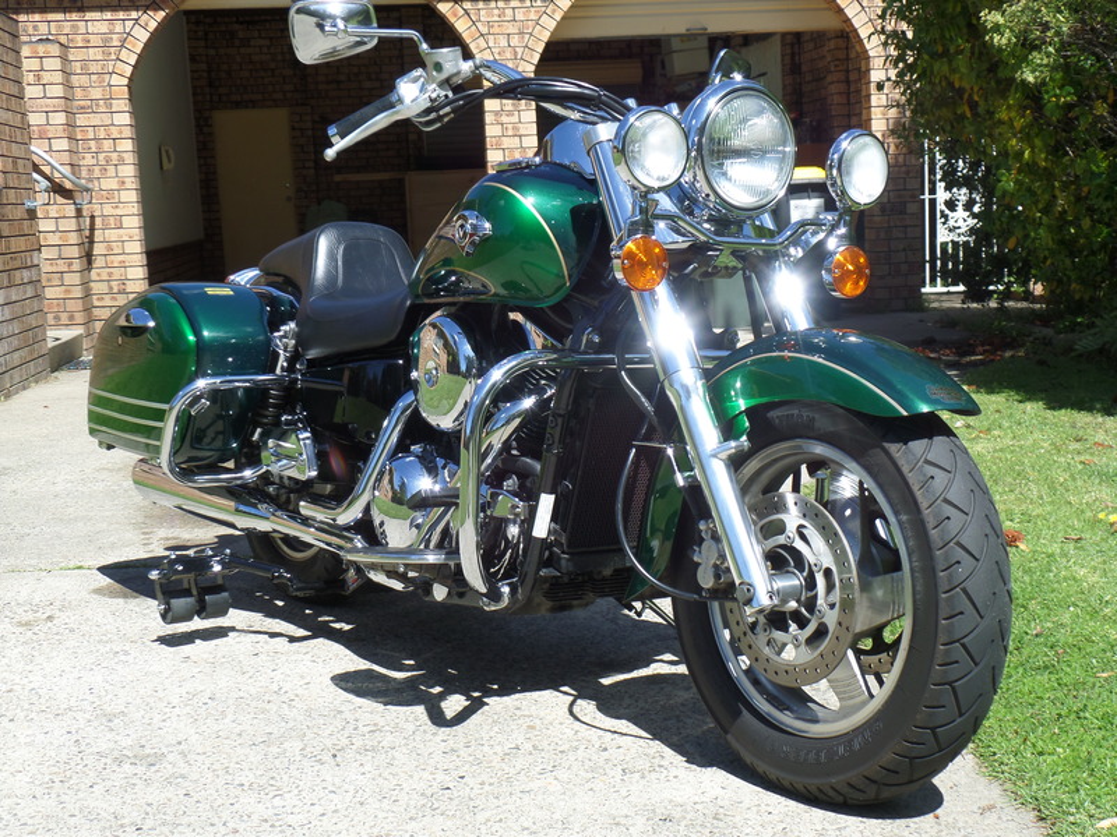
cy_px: 418
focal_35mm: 52
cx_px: 558
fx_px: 1678
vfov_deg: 28.0
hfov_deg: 36.8
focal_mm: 9.2
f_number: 3.4
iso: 100
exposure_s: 1/750
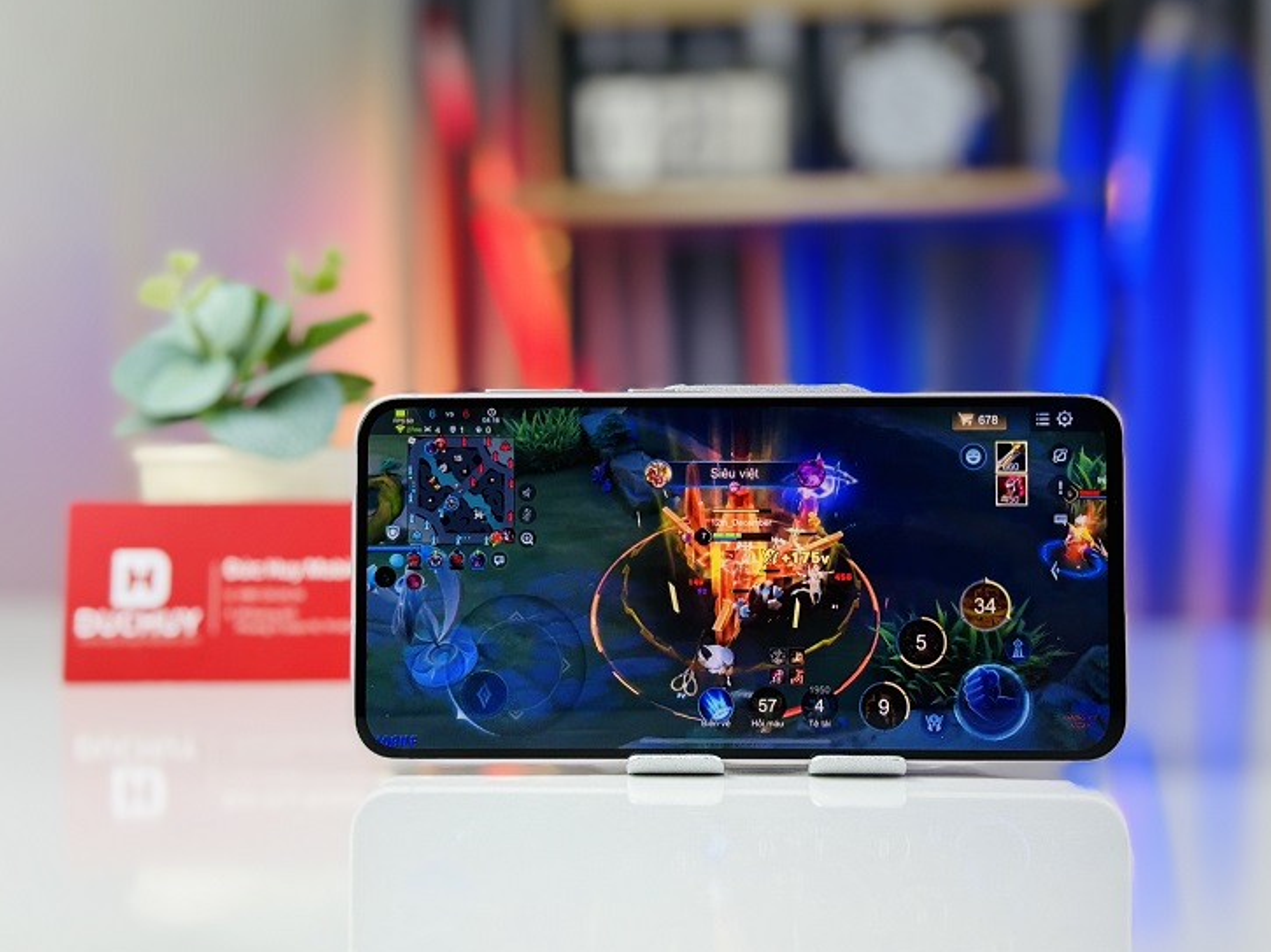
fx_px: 1945
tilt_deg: -0.3
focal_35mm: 53
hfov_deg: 36.2
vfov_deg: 27.5
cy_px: 433
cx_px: 687
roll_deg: +0.4
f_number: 1.78
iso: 50
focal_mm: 6.76
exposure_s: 1/100
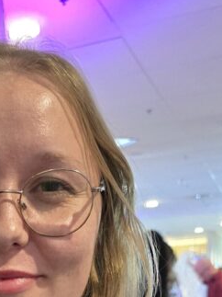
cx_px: -34
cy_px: 407
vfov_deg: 23.1
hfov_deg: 19.2
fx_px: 625
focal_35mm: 73
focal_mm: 6.3
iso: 2500
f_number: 1.7
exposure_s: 1/100
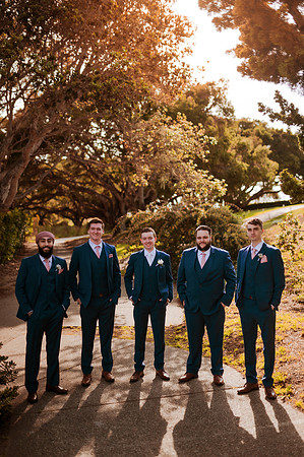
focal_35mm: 35
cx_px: 152
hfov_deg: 37.8
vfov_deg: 54.5
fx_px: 444
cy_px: 228
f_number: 1.4
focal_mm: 35
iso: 320
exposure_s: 1/6400
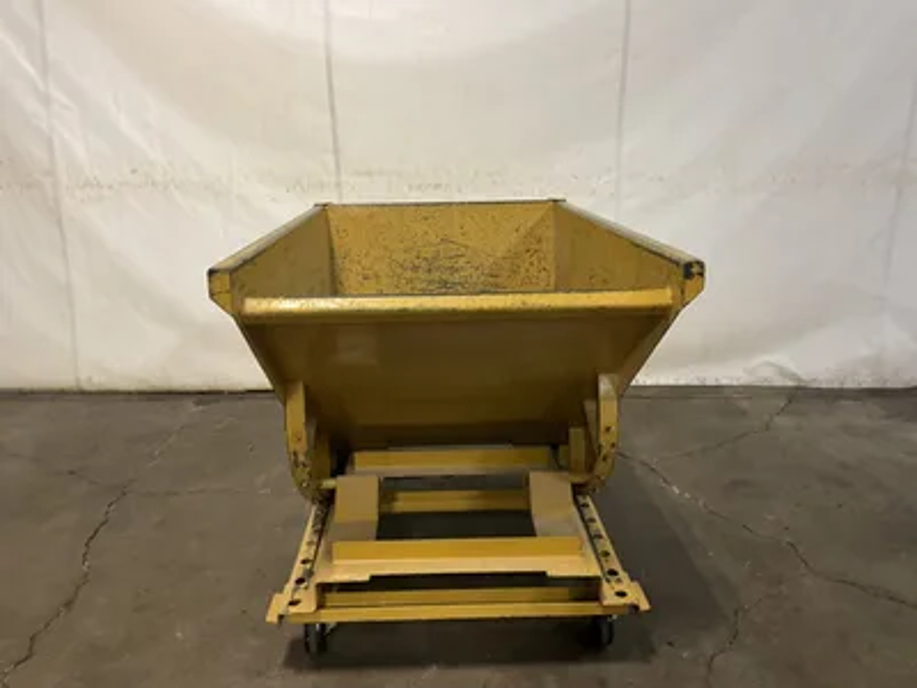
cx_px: 458
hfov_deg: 61.7
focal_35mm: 29
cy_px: 344
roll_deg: +0.6
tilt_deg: -16.2
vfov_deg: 48.2
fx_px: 768
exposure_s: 1/57
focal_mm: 3
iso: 320
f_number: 1.8
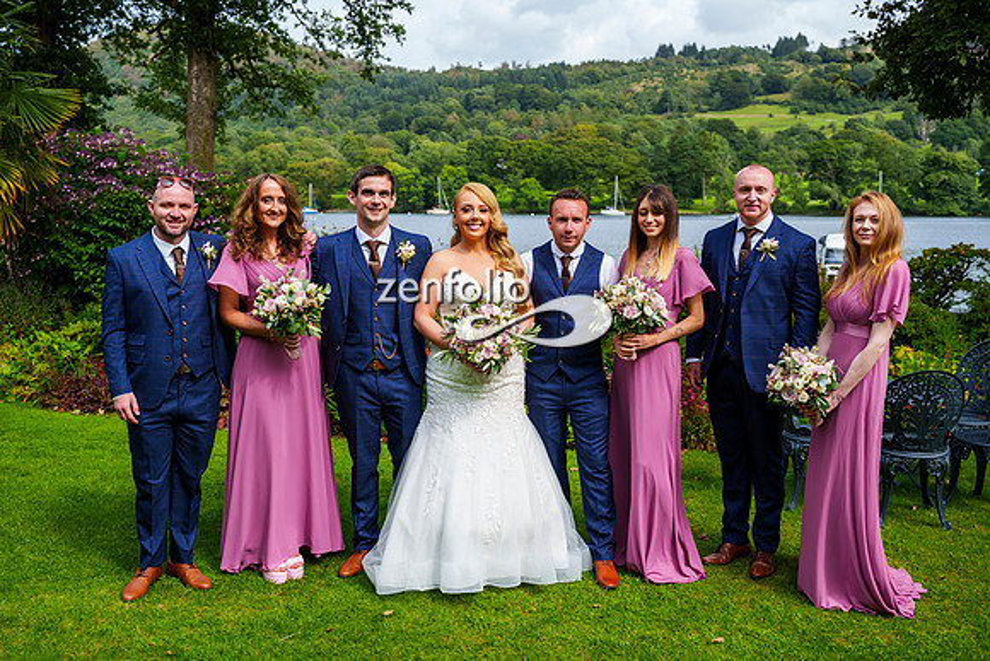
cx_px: 479
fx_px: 962
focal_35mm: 35
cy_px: 319
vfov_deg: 37.9
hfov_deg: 54.5
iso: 800
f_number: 3.5
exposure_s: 1/8000
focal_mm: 33
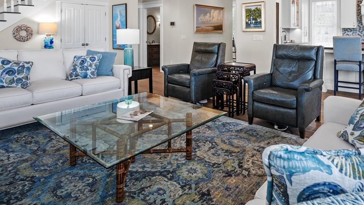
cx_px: 194
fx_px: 232
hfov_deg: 76.2
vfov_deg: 44.9
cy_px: 36
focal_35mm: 24
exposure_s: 1/2.5
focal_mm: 15
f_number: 9
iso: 200
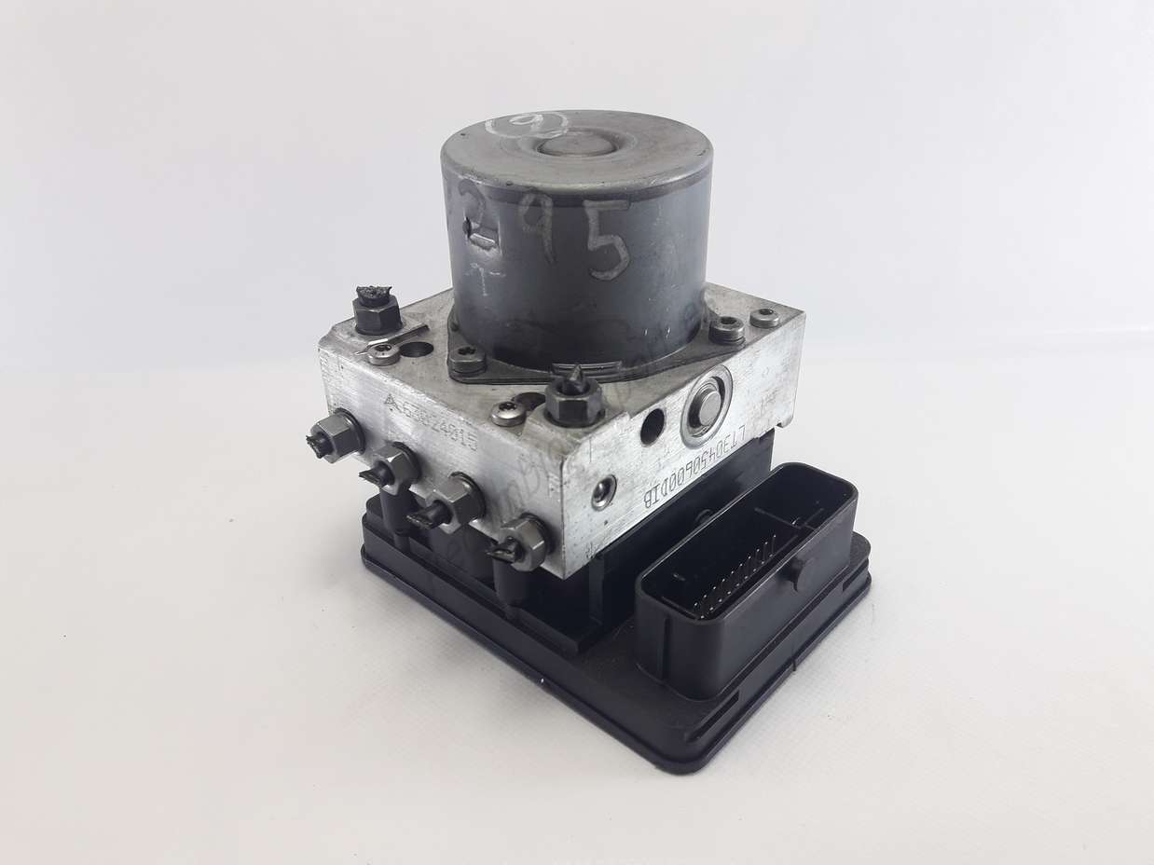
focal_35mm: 28
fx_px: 933
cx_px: 577
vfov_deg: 49.7
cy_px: 432
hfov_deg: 63.5
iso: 40
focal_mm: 3.7
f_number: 1.9
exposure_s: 1/33
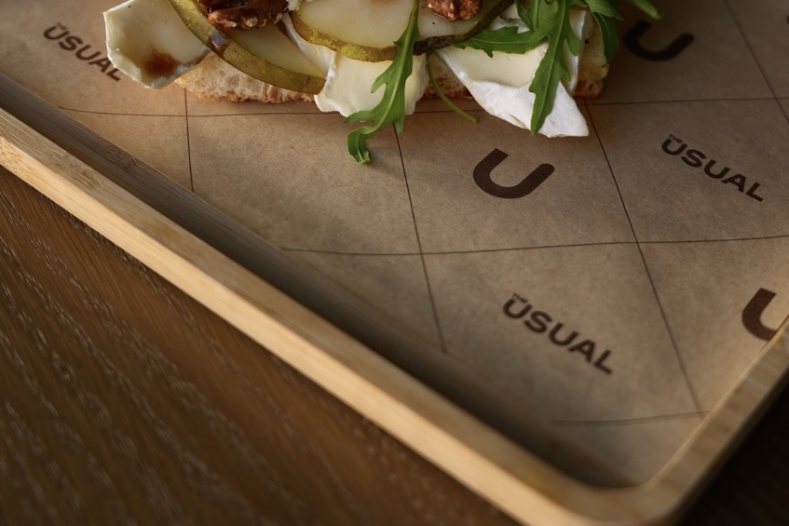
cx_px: 394
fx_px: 1556
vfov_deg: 18.5
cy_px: -48
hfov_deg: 28.4
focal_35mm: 71
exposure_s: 1/160
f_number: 4
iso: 200
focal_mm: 47
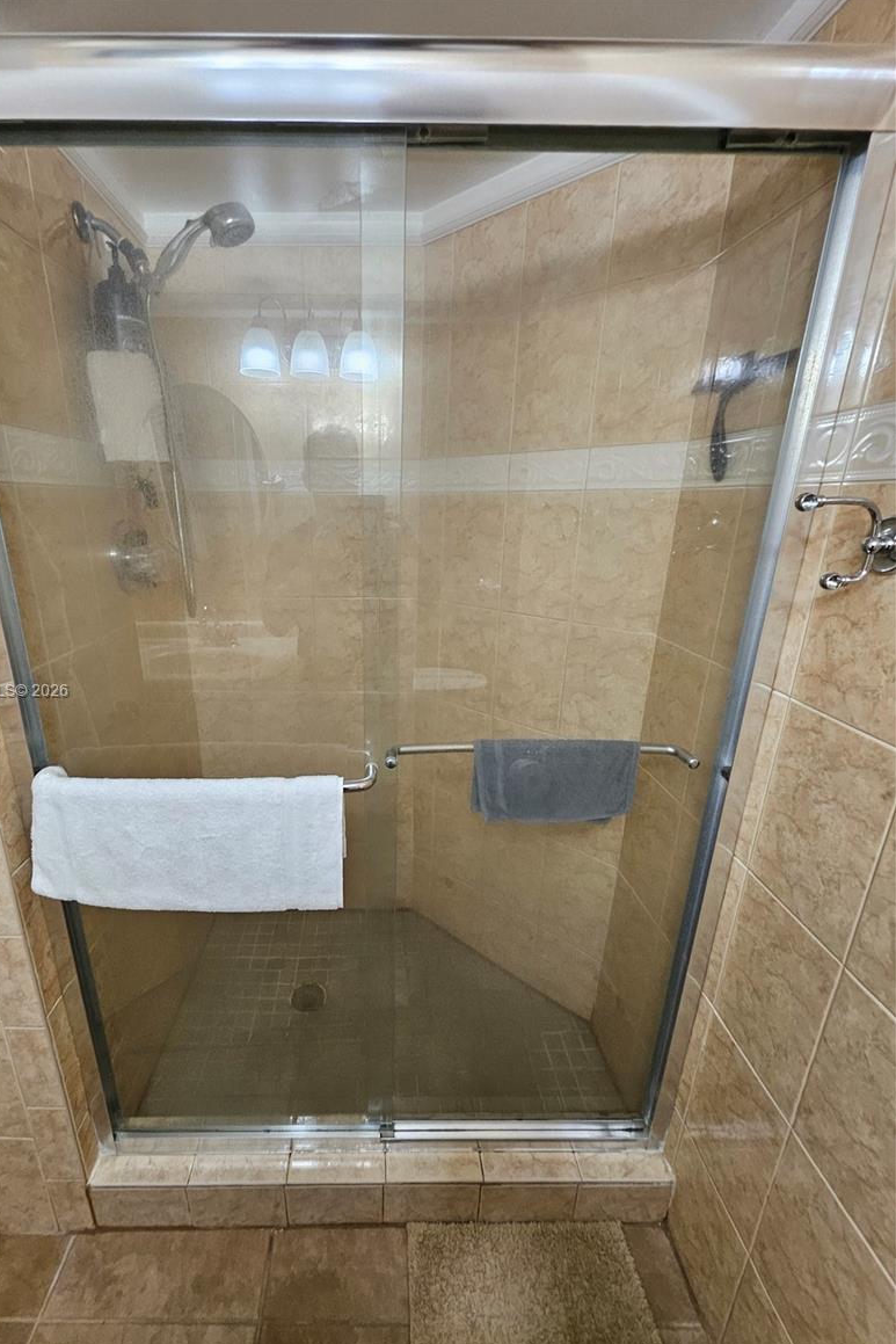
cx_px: 376
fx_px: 522
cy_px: 692
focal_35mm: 14
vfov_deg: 104.2
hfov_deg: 80.6
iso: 160
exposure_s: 1/60
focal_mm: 1.74
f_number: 2.2
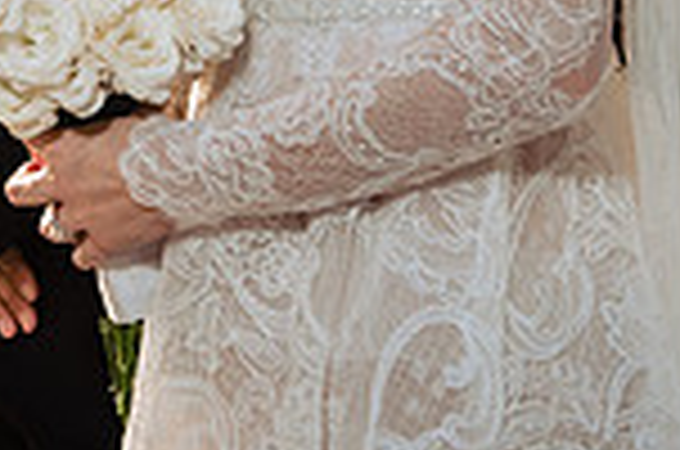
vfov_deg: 7.2
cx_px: -149
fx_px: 3487
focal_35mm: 185
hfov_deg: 10.9
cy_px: -362
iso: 800
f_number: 8
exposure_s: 1/200
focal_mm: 48
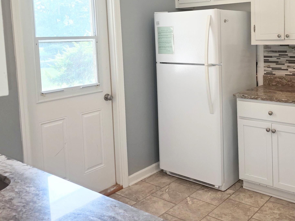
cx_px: 206
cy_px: 64
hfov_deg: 47.8
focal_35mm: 38
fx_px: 324
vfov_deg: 37.1
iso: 40
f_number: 1.7
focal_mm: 6.3
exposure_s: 1/60
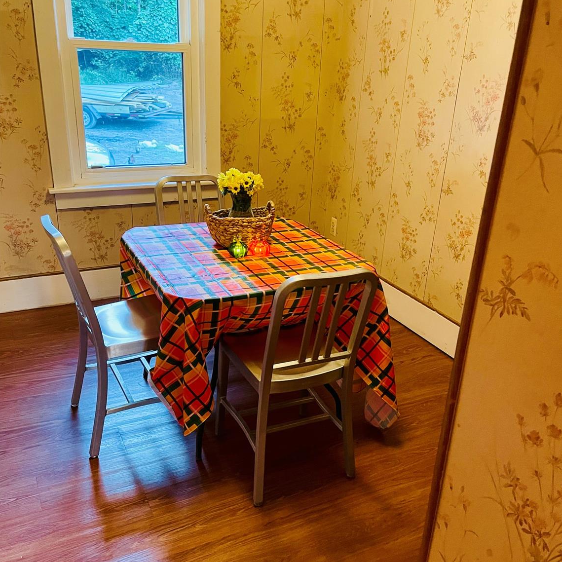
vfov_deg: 52.5
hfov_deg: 52.5
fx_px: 569
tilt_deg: -23.6
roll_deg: -4.3
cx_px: 283
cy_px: 287
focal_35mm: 31
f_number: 1.6
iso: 500
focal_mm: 4.2
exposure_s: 1/40
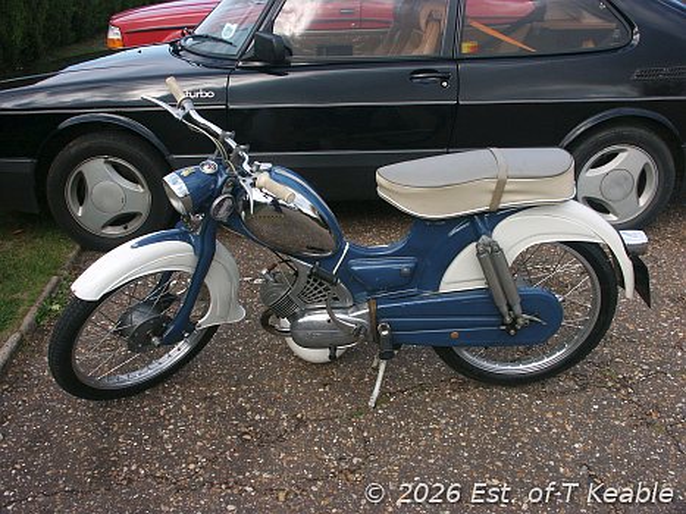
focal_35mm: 34
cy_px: 257
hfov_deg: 54.0
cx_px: 343
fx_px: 674
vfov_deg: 41.8
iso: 100
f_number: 4.5
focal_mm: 8.94
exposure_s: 1/250
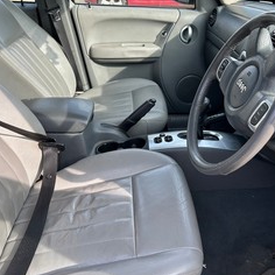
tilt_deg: -28.9
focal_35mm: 34
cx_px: 160
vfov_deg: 48.4
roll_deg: +1.8
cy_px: 127
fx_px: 306
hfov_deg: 48.3
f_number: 1.5
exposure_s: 1/526
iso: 50
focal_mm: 5.7
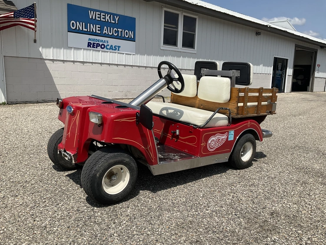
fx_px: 273
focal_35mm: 29
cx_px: 163
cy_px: 122
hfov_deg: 61.6
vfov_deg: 48.3
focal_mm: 3
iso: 25
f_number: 1.8
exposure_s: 1/3125
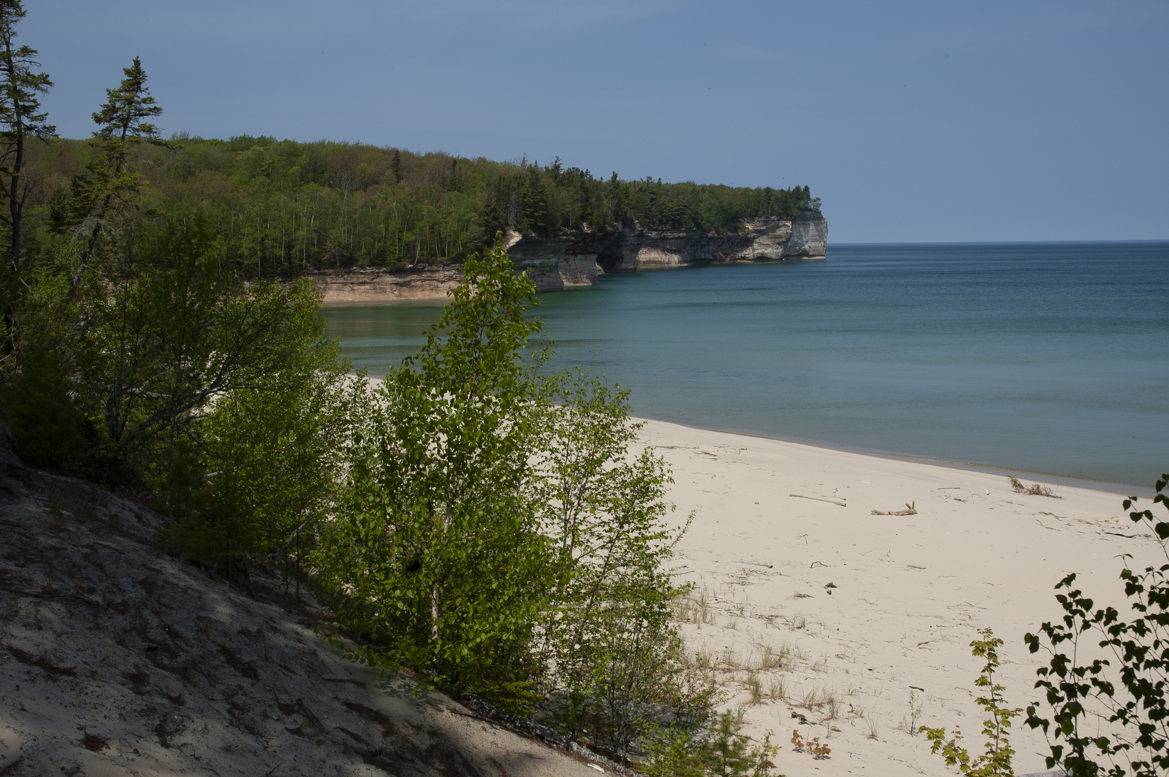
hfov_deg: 45.0
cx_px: 584
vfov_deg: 30.8
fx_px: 1411
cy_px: 388
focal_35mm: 44
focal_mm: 29
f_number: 10
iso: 200
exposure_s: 1/400
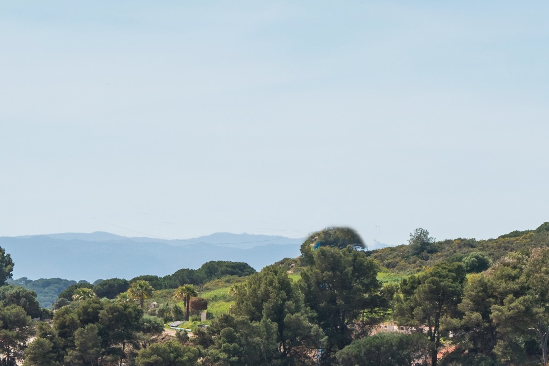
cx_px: 125
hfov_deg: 5.2
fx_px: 6055
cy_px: 503
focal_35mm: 397
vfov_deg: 3.5
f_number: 8
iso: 200
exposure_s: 1/500
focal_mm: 85
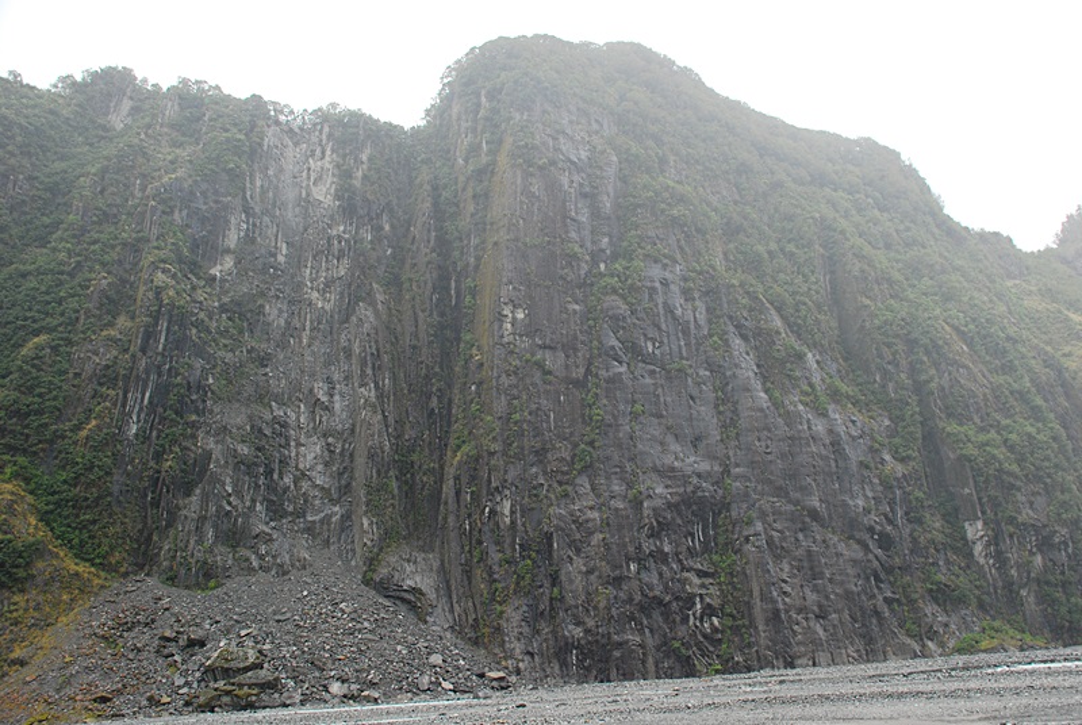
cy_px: 362
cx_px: 541
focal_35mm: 30
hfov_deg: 61.9
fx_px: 903
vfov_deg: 43.7
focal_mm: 20
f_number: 5.6
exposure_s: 1/250
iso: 400
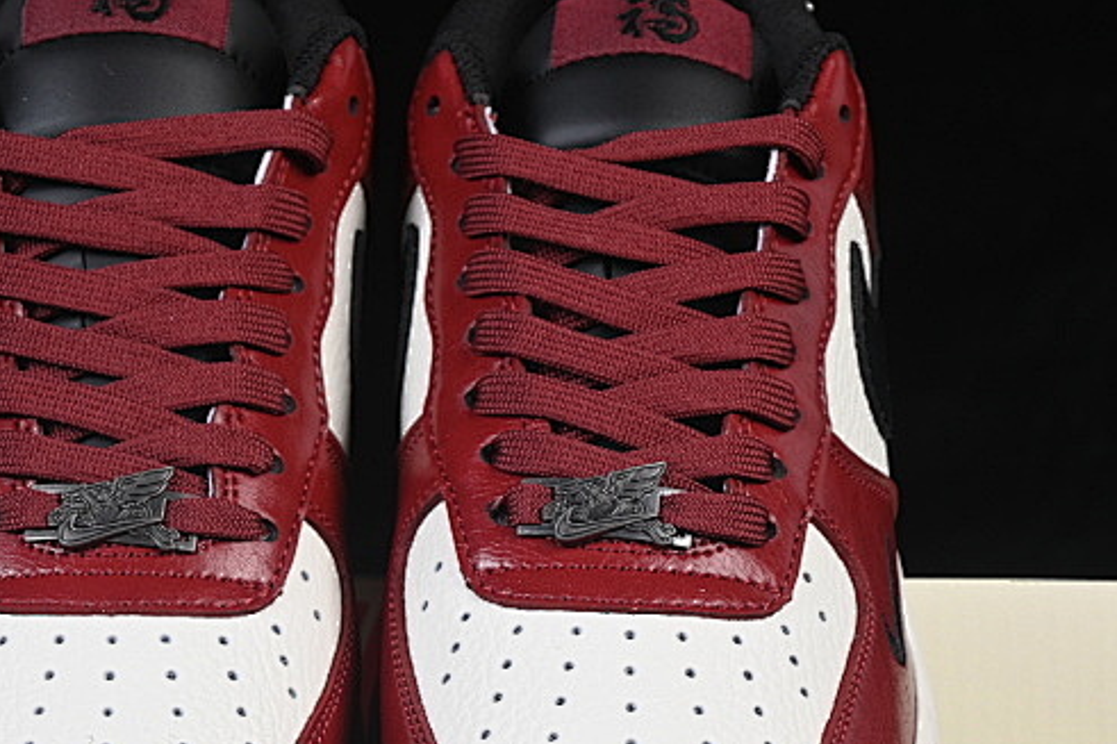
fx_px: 5118
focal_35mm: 165
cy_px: 614
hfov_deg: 12.4
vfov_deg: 8.3
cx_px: 389
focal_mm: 50
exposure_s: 1/80
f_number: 7.1
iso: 160
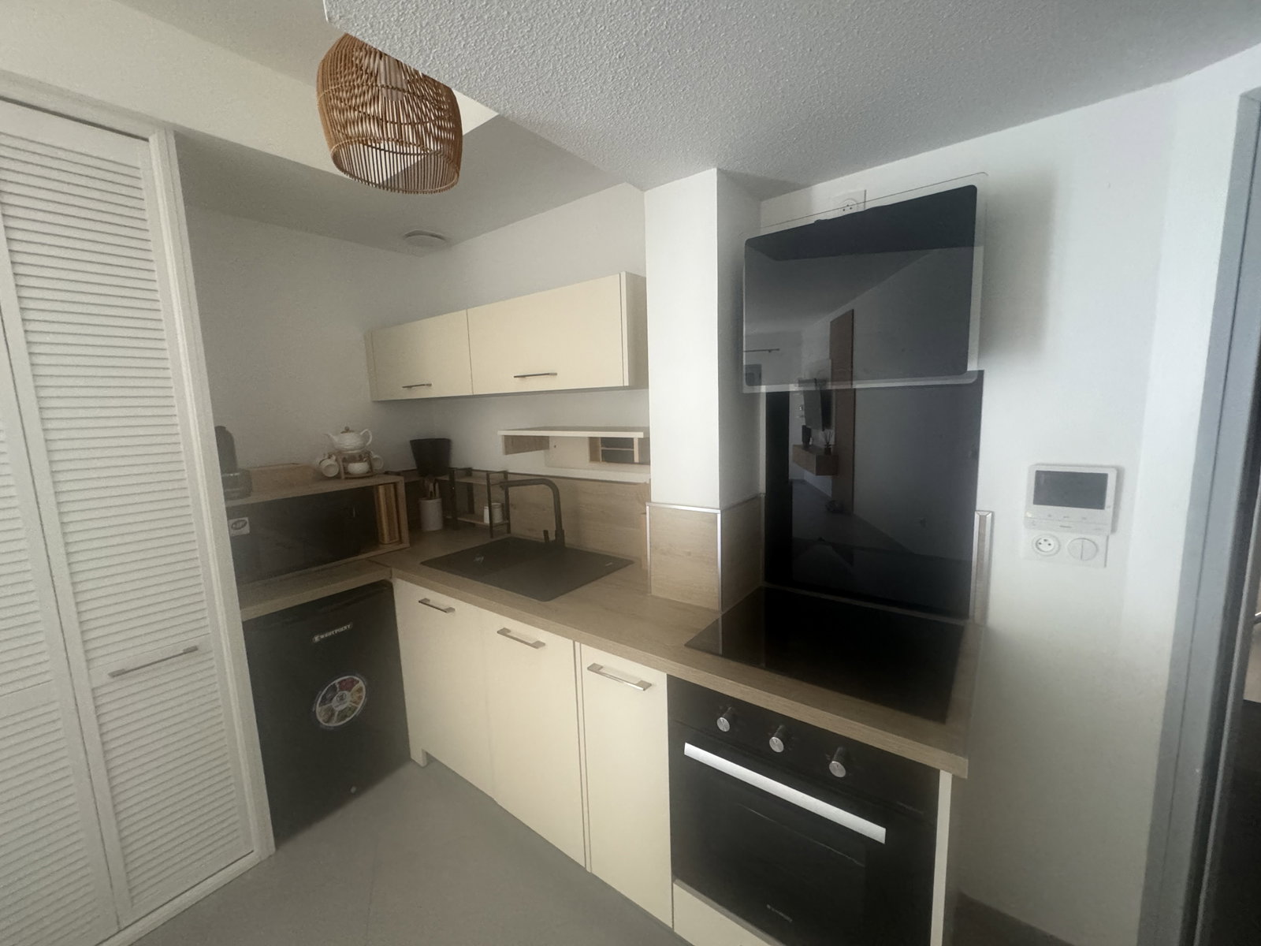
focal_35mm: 14
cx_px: 630
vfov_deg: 85.7
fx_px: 510
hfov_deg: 102.1
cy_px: 473
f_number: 2.2
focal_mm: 2.22
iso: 640
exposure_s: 1/60
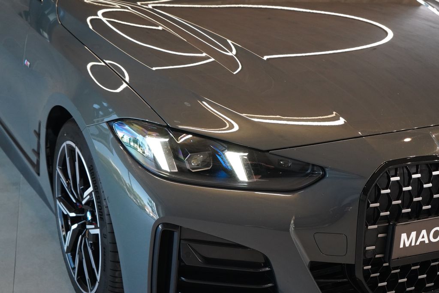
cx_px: 220
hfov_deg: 28.8
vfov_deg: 19.5
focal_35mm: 70
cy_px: 146
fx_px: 854
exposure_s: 1/160
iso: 6400
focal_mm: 70
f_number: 5.6
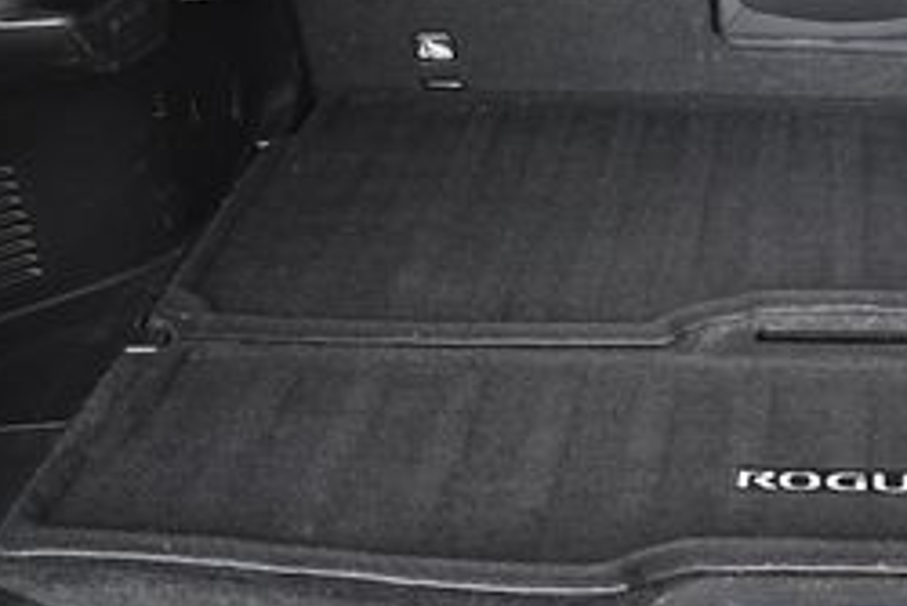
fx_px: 2193
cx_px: 849
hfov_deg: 22.7
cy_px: 53
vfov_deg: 15.5
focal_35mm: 87
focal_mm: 23
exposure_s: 1/500
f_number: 3.8
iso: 2500
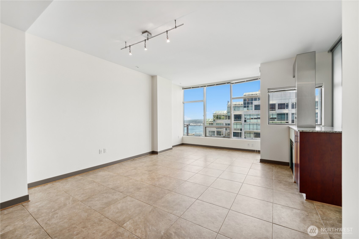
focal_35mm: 14
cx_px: 180
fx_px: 140
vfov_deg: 81.2
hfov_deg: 104.3
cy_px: 120
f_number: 8
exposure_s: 1/125
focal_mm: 14
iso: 200
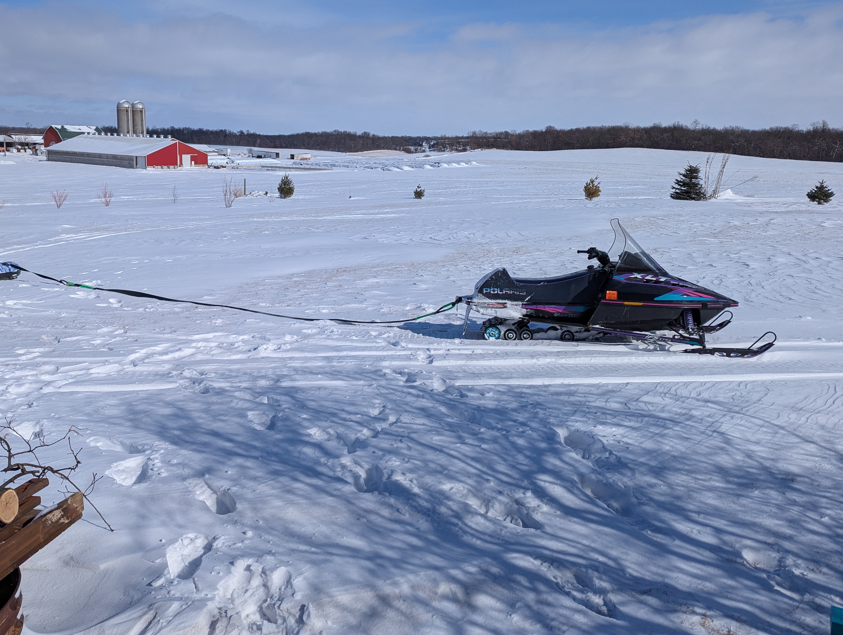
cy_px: 273
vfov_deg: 46.8
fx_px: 732
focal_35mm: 30
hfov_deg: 59.5
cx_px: 348
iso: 51
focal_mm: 6.81
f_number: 1.85
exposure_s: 1/7519
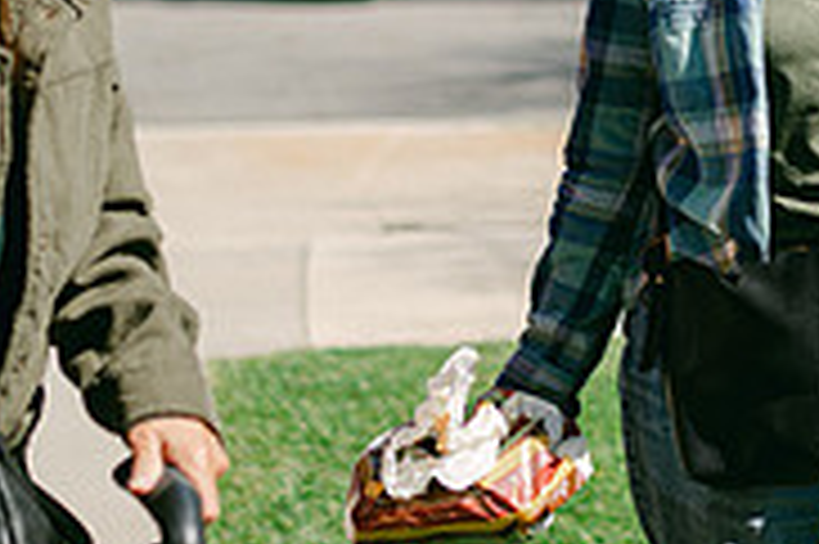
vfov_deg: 11.7
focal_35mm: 115
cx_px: 711
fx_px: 2614
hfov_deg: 17.6
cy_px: -29
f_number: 1.4
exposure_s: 1/5000
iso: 80
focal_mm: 35
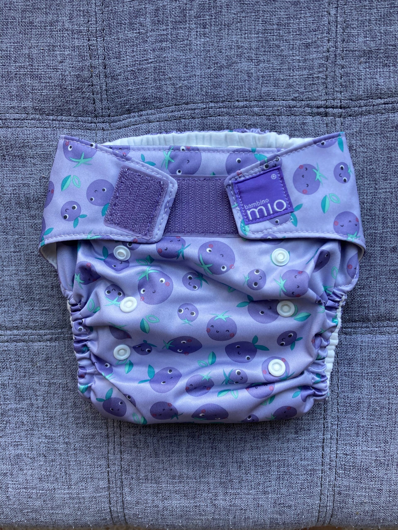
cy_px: 265
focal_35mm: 28
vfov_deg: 63.4
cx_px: 199
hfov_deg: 49.7
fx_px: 429
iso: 40
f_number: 1.8
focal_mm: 3.99
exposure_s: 1/60
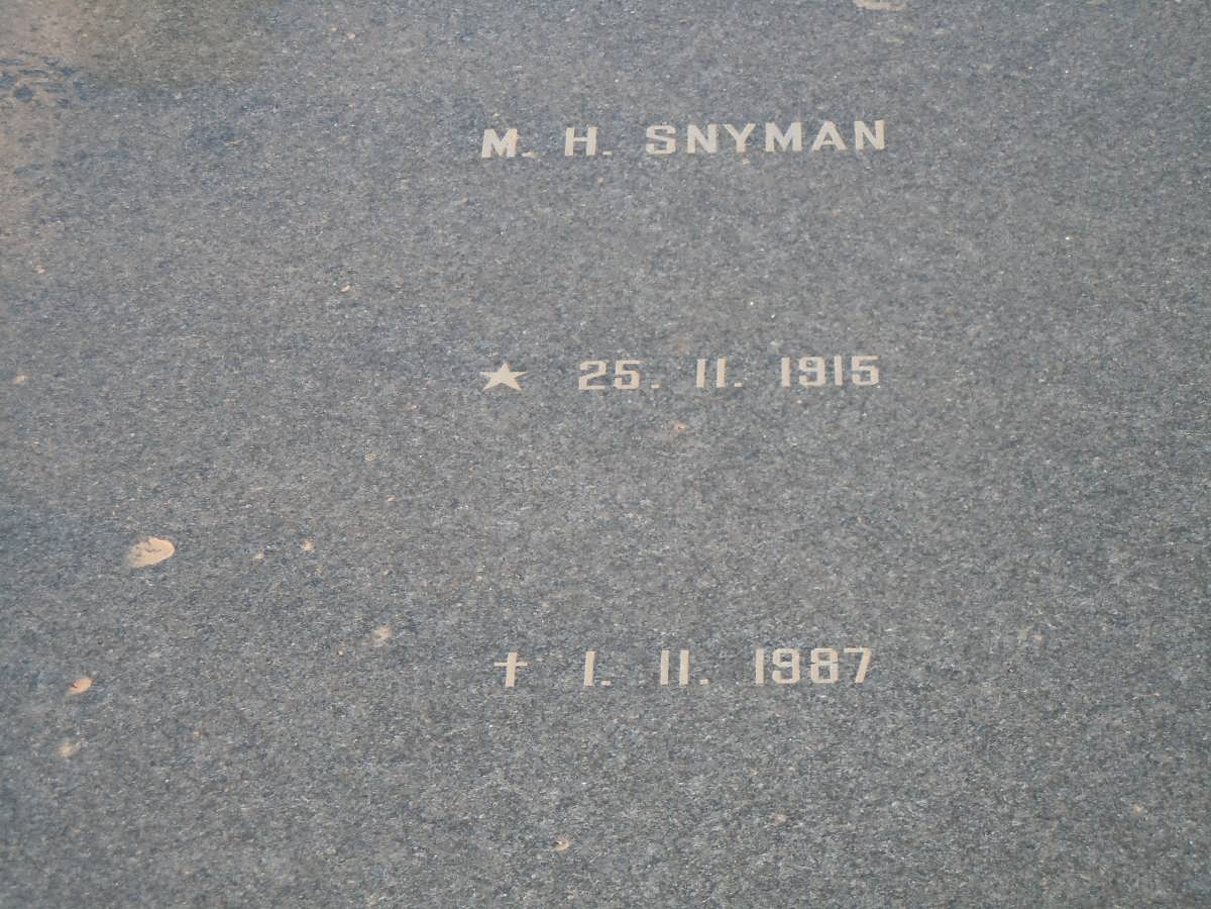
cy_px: 454
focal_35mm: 102
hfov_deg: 19.3
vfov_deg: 14.5
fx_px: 3568
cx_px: 606
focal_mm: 18.3
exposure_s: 1/800
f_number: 4.5
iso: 200
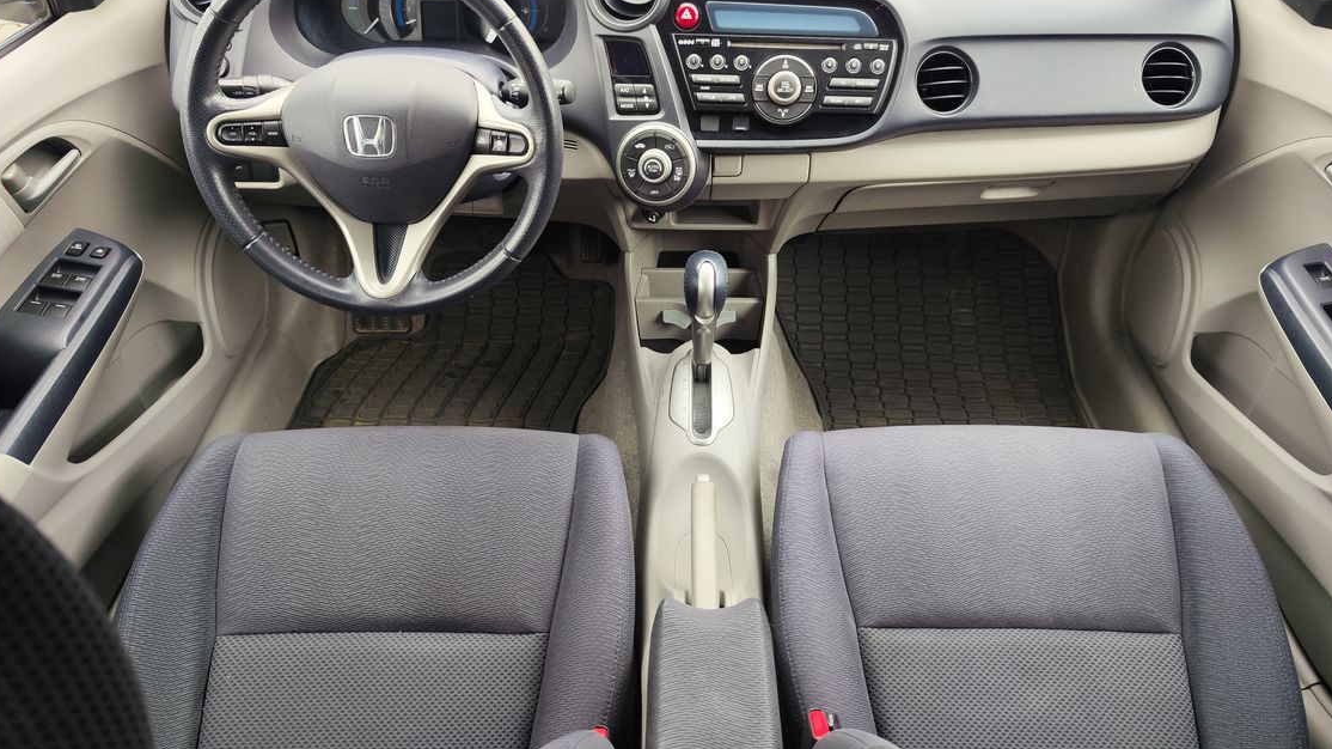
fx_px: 953
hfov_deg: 69.9
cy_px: 333
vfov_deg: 42.8
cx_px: 684
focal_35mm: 27
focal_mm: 7.01
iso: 109
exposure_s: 1/100
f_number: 1.69
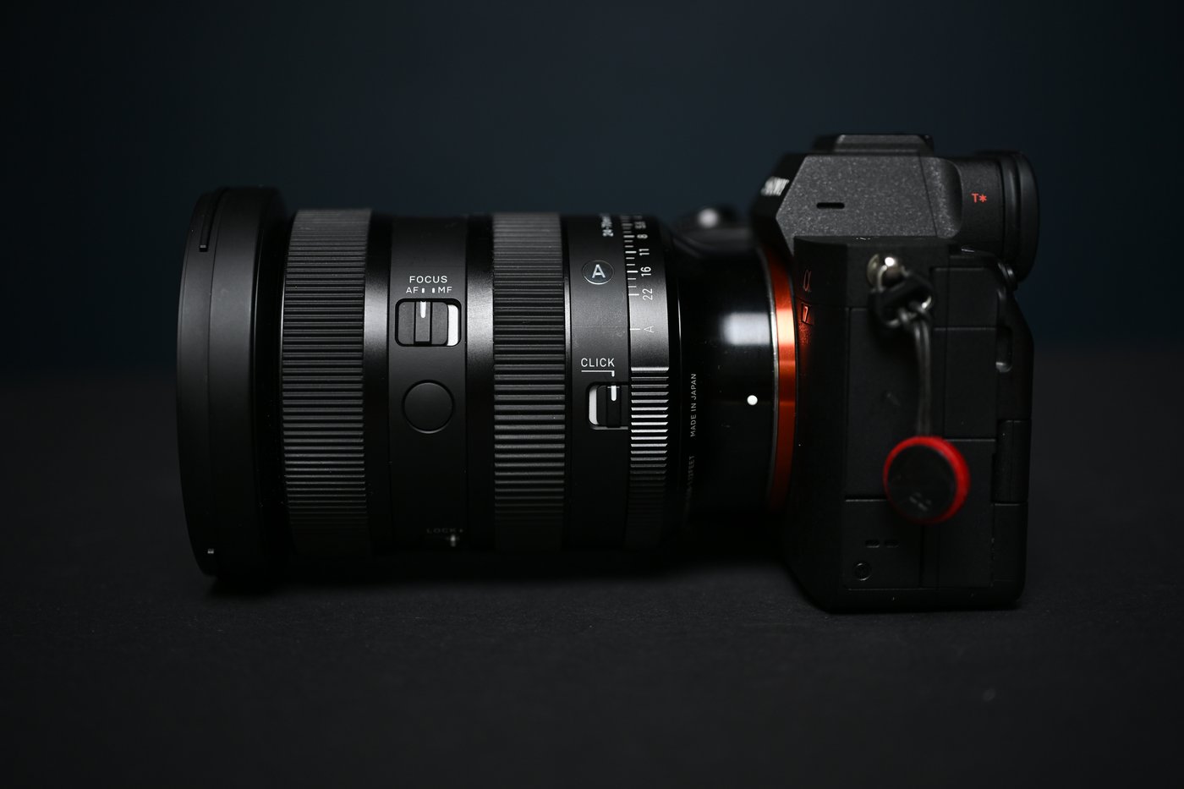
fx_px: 1644
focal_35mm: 50
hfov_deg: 39.6
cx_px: 592
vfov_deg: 27.0
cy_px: 394
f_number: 3.3
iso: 500
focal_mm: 50
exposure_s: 1/100
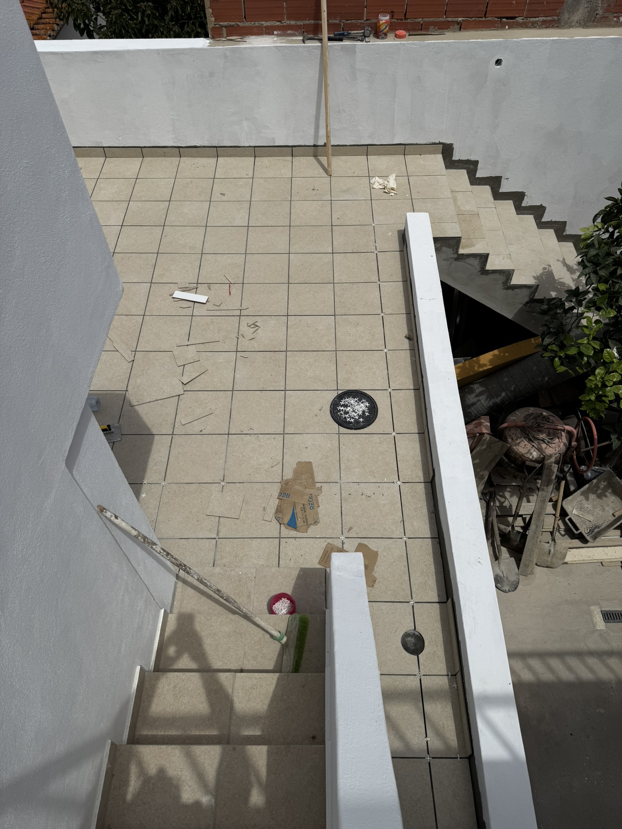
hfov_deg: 56.8
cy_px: 414
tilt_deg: -53.1
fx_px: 575
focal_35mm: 24
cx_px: 311
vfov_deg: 71.6
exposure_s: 1/12346
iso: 64
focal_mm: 6.76
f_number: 1.78
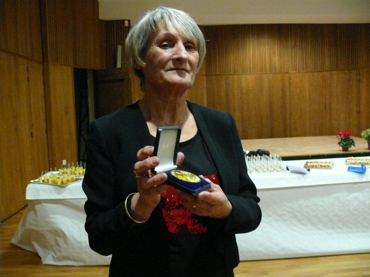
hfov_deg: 52.6
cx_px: 185
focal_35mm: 35
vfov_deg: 40.7
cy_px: 138
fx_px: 374
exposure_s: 1/25
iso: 800
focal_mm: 7.4
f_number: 2.8
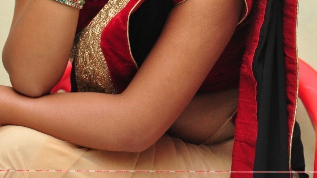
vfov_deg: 7.9
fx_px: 1278
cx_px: 142
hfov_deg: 14.1
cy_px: -39
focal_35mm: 152
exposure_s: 1/125
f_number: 7.1
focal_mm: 58
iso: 1600
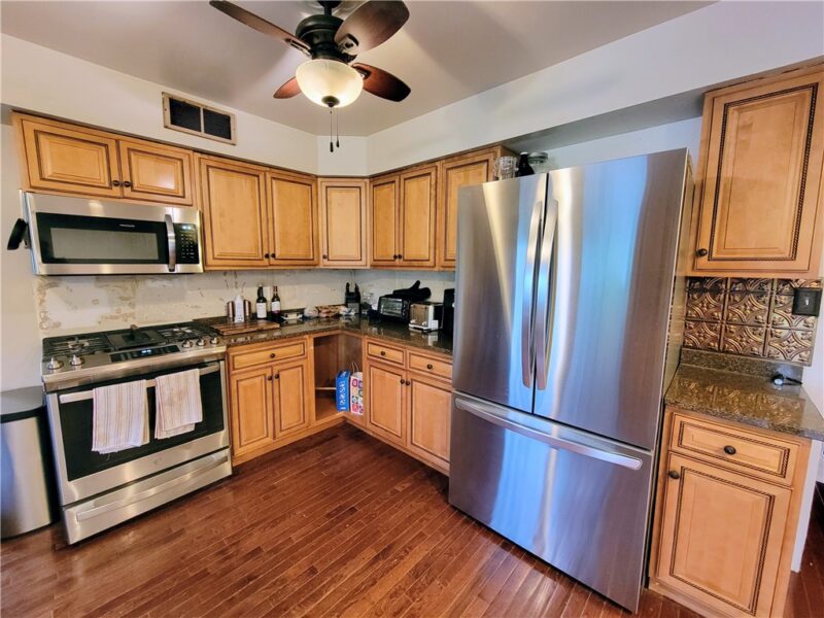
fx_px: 309
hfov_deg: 106.2
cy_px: 309
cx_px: 412
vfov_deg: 89.9
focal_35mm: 13
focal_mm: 2.2
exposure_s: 1/24
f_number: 2.2
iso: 640
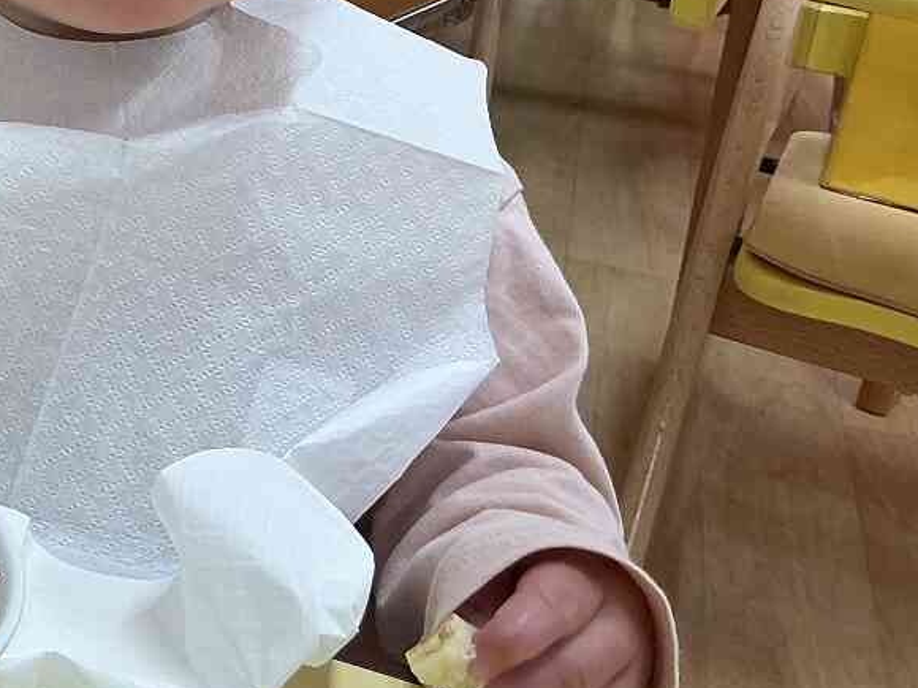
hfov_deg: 24.4
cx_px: -71
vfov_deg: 19.2
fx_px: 1989
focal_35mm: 75
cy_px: 31
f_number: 1.8
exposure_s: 1/60
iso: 40
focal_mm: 3
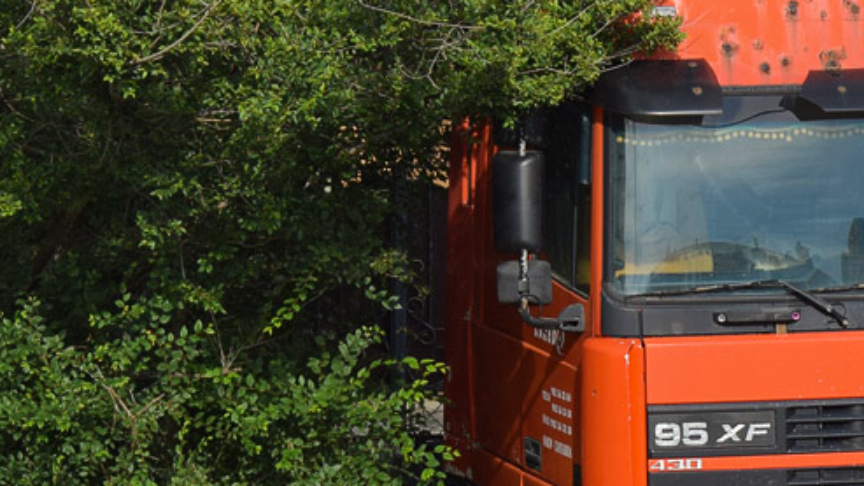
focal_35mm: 210
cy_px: 246
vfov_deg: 5.8
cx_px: 873
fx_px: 4816
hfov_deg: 10.2
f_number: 6.3
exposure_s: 1/640
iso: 200
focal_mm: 55
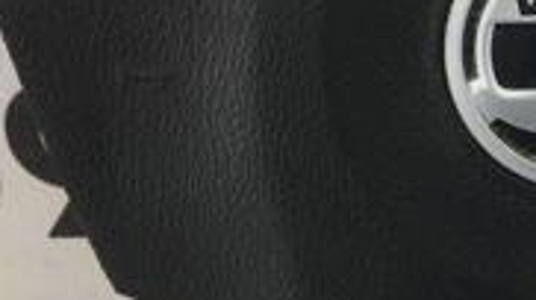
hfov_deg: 18.0
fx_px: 1576
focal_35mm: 111
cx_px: 704
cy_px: 274
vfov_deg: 10.8
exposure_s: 1/50
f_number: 2.2
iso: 32
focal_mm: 4.15
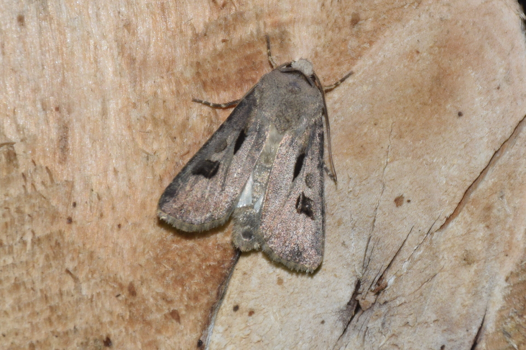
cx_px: 263
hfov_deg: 11.2
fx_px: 2673
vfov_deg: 7.5
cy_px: 175
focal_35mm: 183
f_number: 7.1
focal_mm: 122
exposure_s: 1/60
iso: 320
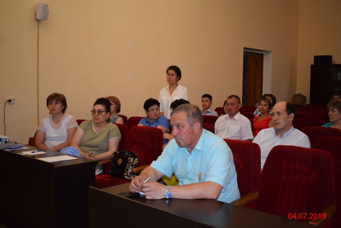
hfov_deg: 47.9
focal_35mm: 40
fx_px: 384
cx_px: 170
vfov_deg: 33.0
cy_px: 114
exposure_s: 1/80
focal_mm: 27
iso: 800
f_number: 4.5
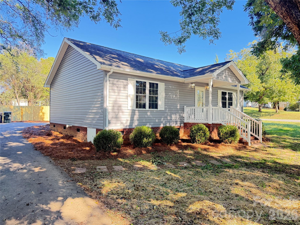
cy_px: 112
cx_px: 150
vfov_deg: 56.8
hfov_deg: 71.6
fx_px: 208
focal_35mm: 24
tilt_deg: +0.1
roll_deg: -0.5
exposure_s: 1/243
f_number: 1.78
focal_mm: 6.76
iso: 200
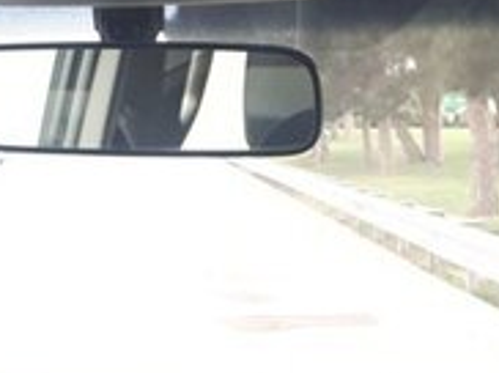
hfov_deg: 19.9
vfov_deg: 13.9
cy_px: 591
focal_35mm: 98
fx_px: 1411
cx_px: 121
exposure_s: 1/33
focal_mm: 3.6
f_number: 1.9
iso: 50
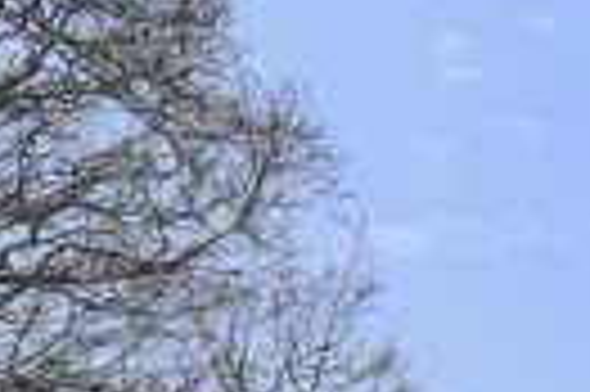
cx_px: 946
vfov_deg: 12.5
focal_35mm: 86
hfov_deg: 19.7
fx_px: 1408
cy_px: 928
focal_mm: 10
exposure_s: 1/160
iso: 400
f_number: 8
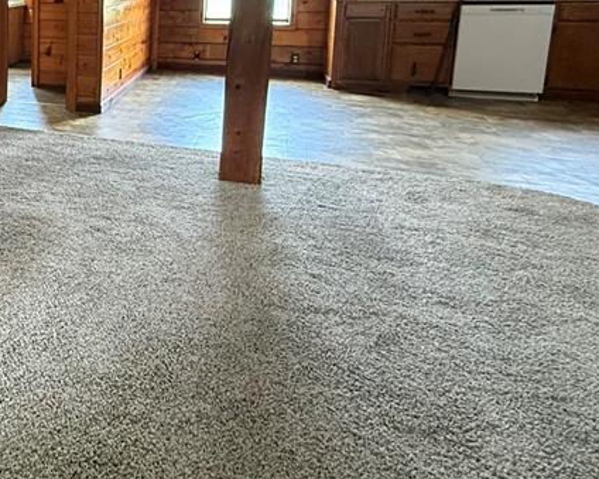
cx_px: -49
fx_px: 585
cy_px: 68
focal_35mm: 33
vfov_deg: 41.7
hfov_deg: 43.1
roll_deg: +0.5
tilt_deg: -7.8
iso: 500
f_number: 2.2
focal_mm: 2.22
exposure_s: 1/60
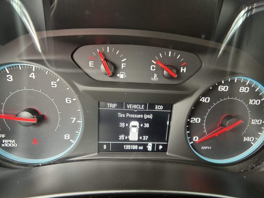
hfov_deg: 67.3
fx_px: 198
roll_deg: -3.3
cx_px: 132
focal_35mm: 26
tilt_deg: -24.4
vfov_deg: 53.1
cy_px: 99
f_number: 1.5
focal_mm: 5.7
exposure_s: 1/60
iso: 200
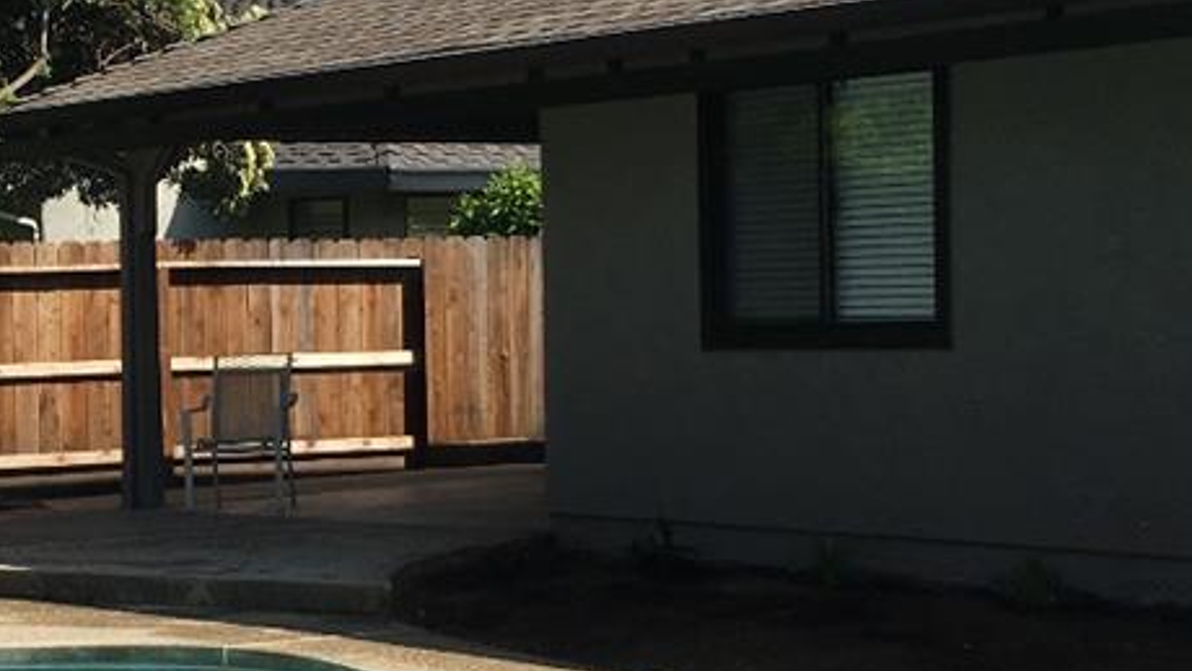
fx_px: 3256
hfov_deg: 20.2
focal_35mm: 103
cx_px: 67
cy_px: 399
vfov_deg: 11.8
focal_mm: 4.15
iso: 25
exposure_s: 1/1241
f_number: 2.2
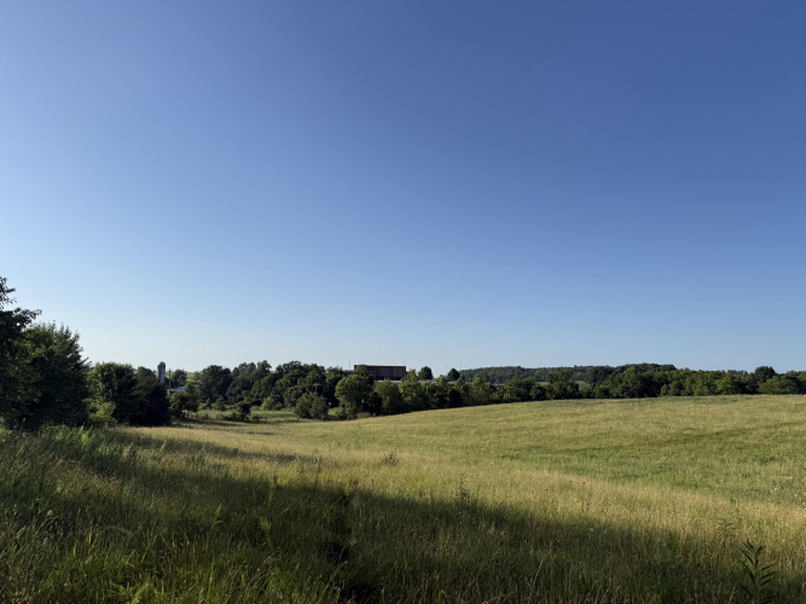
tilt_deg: +8.0
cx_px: 403
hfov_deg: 71.6
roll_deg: -1.8
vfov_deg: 56.8
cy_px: 302
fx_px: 559
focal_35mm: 24
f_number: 1.78
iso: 80
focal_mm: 6.76
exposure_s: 1/6173
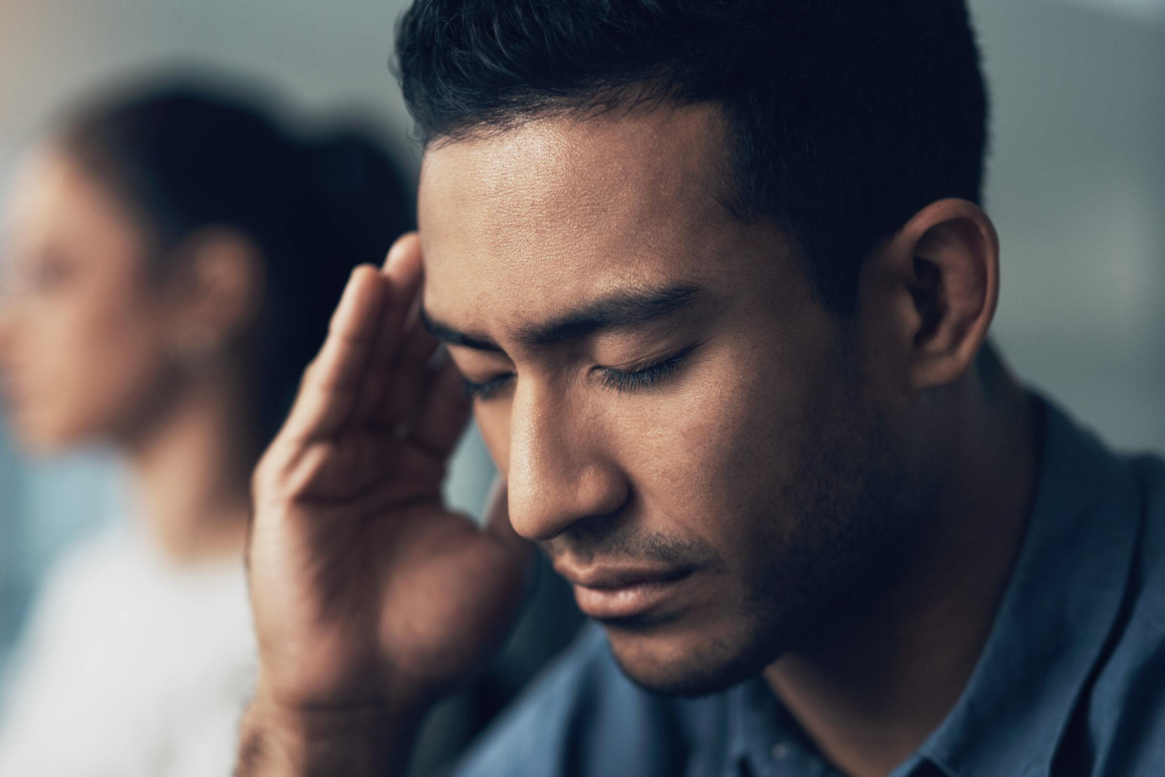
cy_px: 388
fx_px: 2752
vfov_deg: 16.1
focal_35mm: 85
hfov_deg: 23.9
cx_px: 582
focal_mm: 85
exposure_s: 1/100
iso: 320
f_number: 2.2
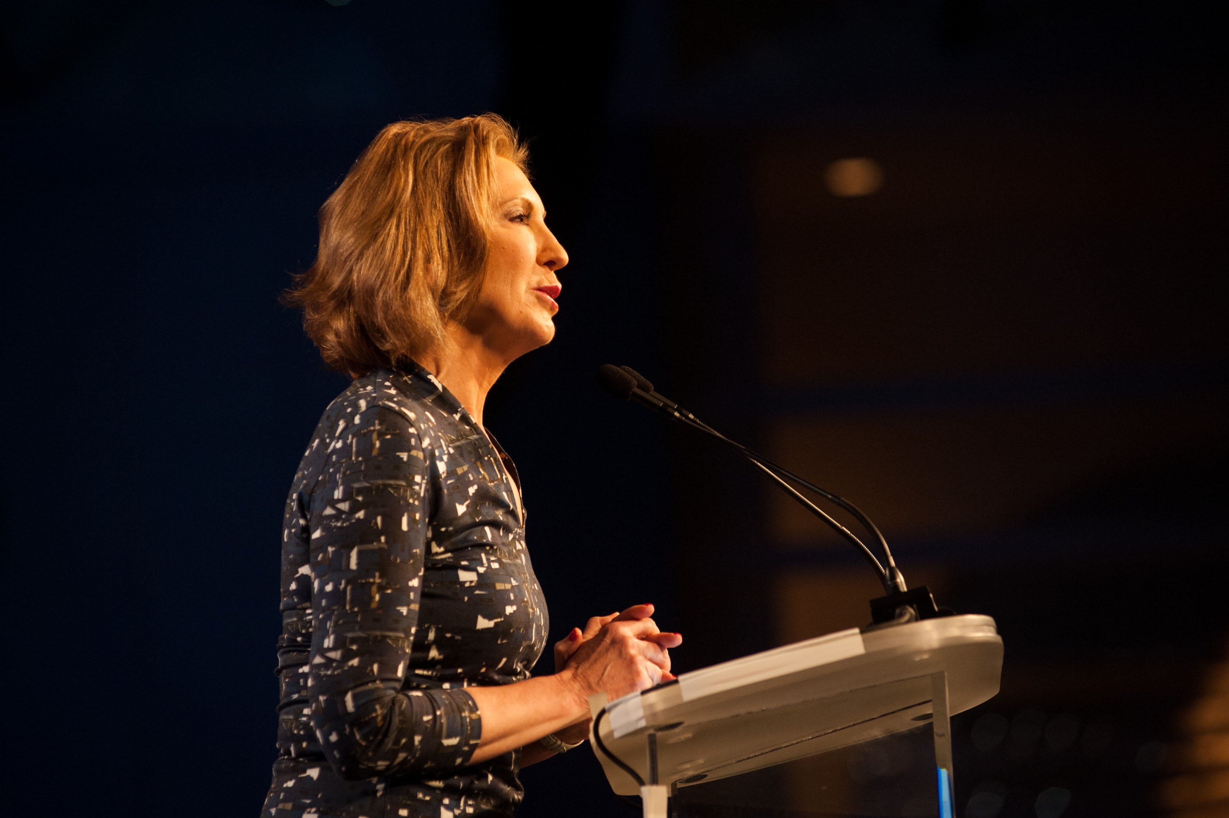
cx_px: 614
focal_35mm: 155
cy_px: 409
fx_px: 5288
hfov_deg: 13.3
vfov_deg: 8.8
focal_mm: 155
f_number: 3.5
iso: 1600
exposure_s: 1/320
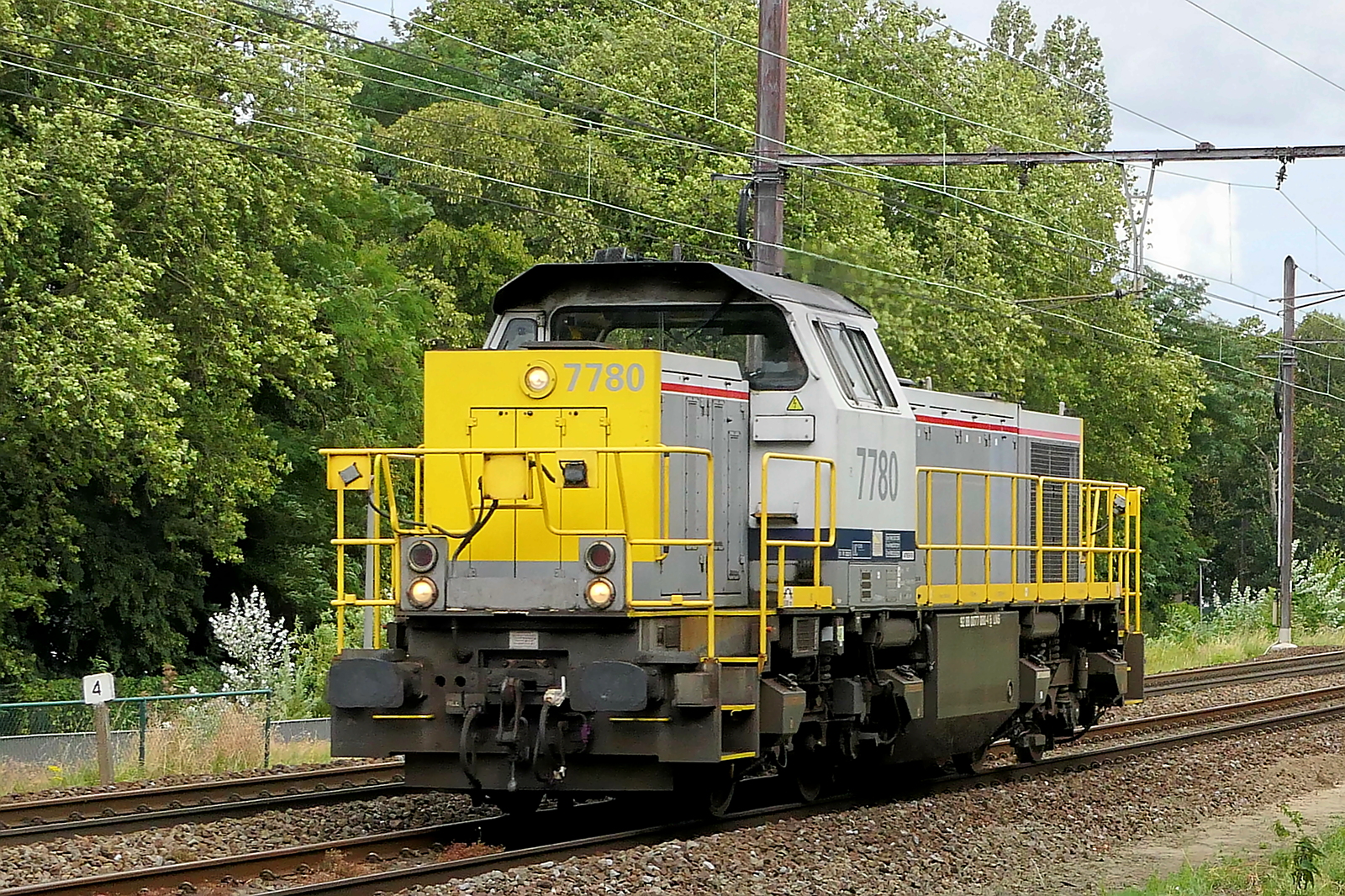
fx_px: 1905
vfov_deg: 26.5
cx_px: 672
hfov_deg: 38.9
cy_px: 448
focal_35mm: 51
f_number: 6.3
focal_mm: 18.7
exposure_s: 1/800
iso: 640
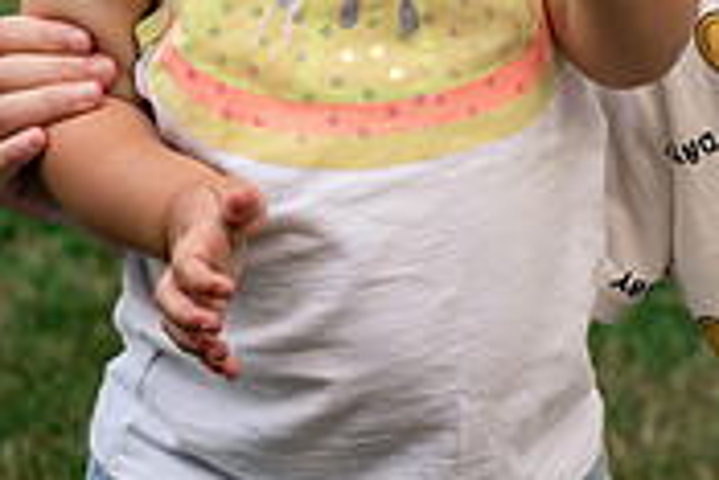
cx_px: 661
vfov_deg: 4.9
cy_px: -195
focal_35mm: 281
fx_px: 5617
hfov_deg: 7.3
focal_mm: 85
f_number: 6.3
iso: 640
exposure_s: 1/400
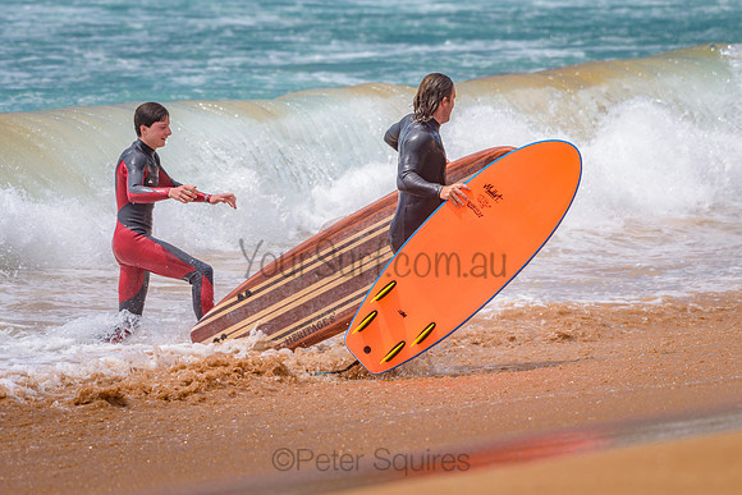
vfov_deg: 3.9
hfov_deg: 5.8
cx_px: 381
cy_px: 218
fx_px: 7329
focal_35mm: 356
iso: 140
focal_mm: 290
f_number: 5.6
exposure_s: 1/2000
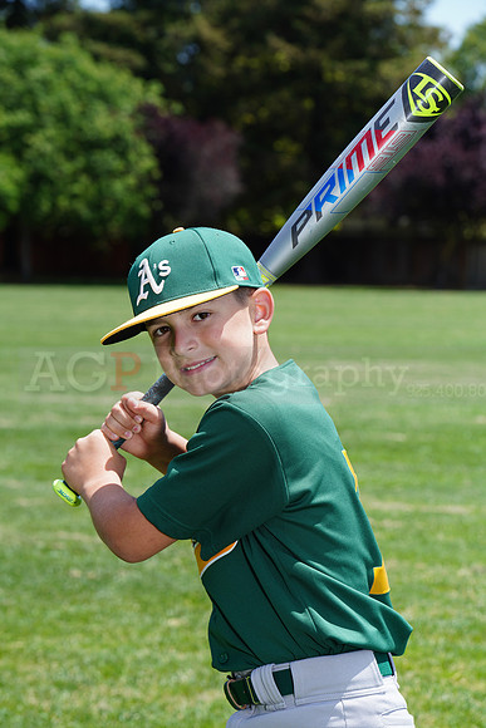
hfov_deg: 9.2
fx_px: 3035
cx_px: 243
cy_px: 364
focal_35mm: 150
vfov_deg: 13.7
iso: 200
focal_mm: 150
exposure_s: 1/200
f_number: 10
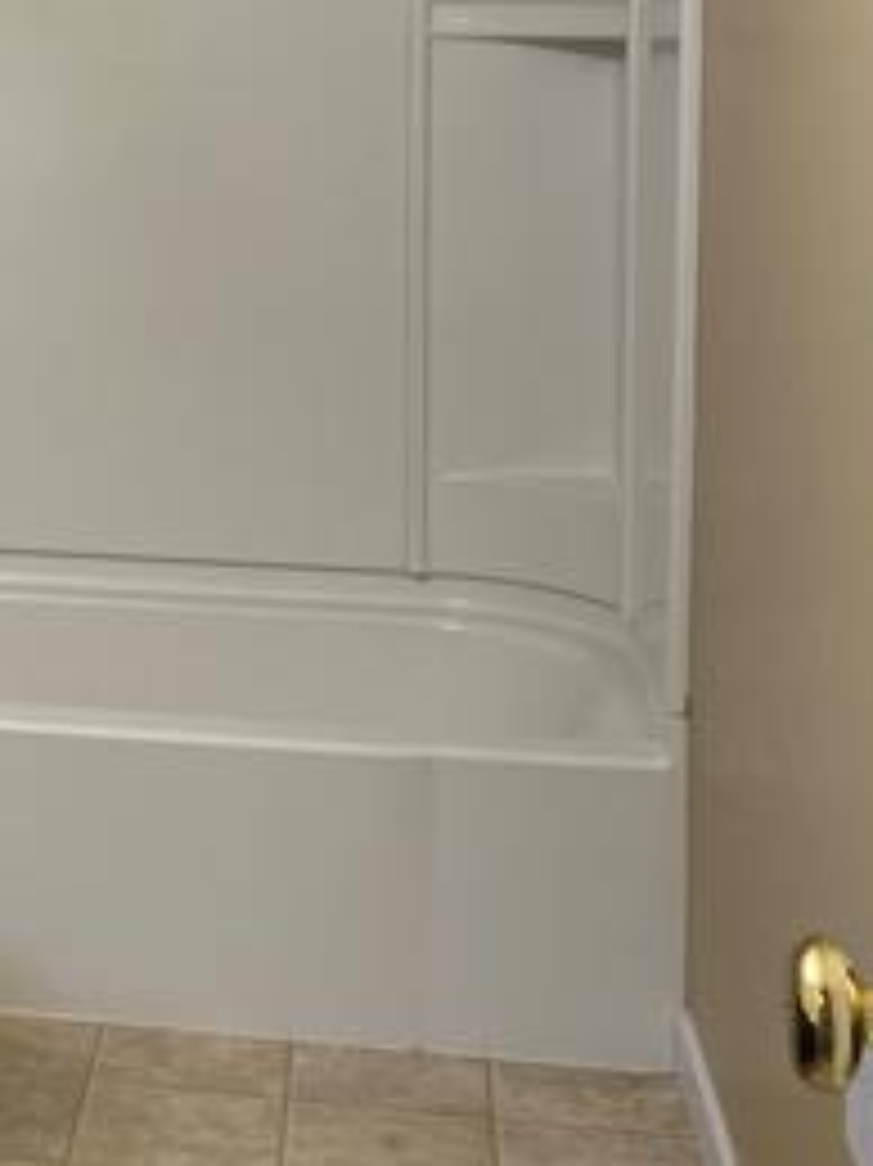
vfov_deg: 24.6
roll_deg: +1.4
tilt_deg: -3.7
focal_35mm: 77
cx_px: -288
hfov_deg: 17.8
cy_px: 126
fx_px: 2591
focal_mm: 4.25
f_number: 1.8
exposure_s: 1/120
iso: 125
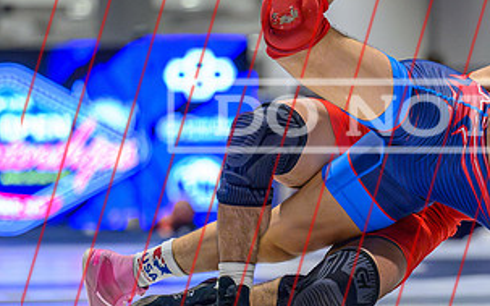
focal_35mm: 330
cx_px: 461
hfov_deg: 6.4
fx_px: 4404
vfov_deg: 4.0
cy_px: 251
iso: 9000
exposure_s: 1/800
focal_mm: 115
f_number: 2.8
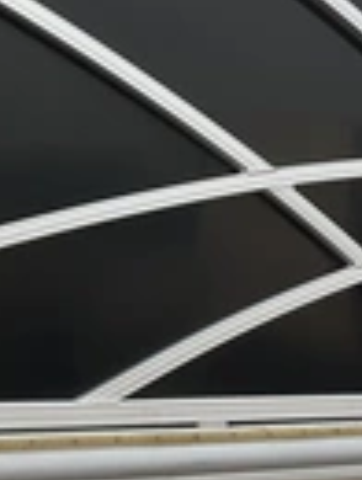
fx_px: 1237
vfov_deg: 21.7
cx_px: 576
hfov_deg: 15.2
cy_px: 369
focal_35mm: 89
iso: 25
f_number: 1.8
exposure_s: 1/599
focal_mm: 3
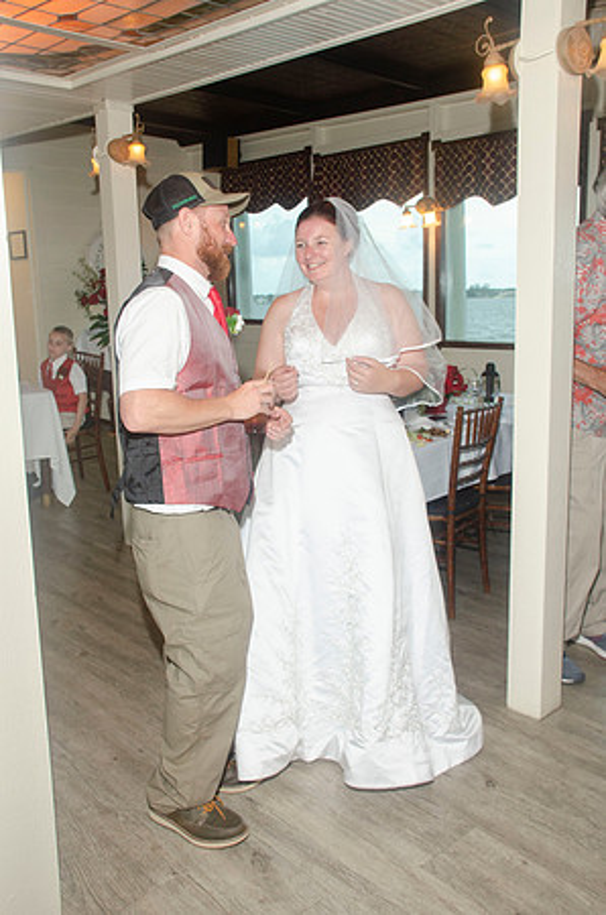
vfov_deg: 57.3
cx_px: 303
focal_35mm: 33
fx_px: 837
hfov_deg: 39.8
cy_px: 458
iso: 400
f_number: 5.6
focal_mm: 22
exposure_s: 1/60
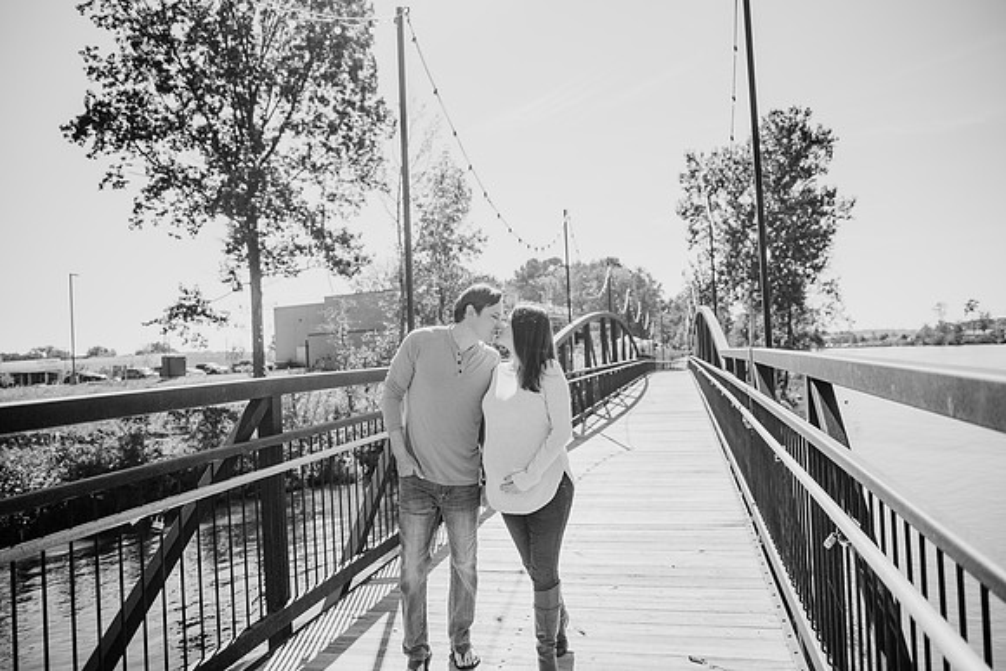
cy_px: 336
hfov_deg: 73.7
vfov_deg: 53.2
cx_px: 503
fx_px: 671
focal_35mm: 24
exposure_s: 1/1600
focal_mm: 24
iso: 100
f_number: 2.5
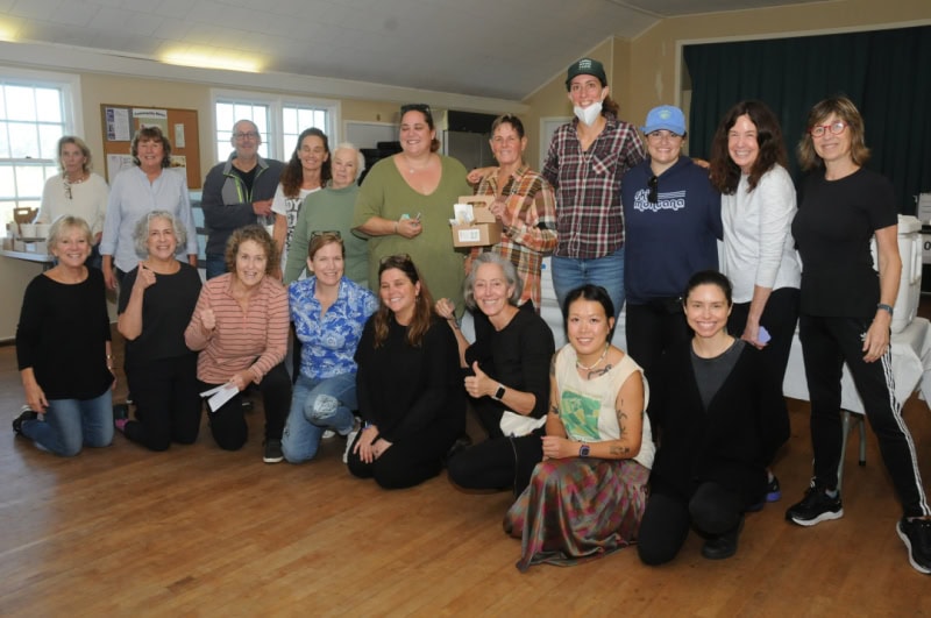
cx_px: 466
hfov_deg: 57.3
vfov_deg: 39.9
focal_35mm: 33
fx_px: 852
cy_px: 309
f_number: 8
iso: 800
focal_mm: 22
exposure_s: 1/60
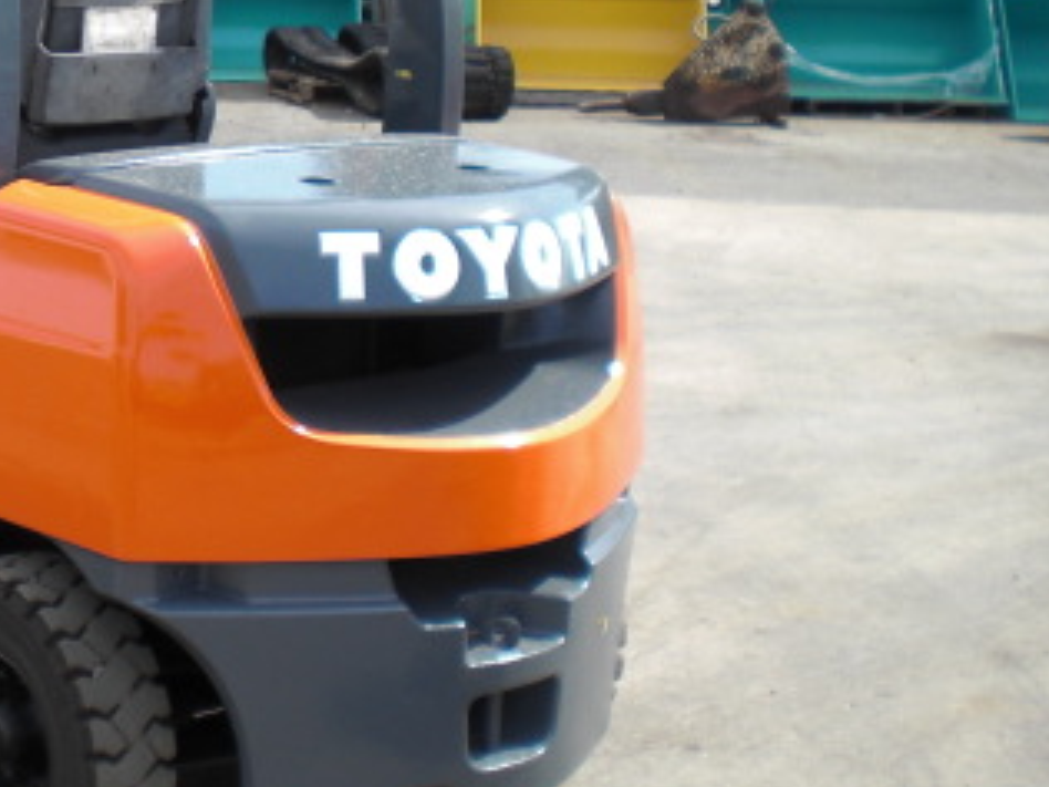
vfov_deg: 19.0
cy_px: 199
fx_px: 2333
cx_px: 27
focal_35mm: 77
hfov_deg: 24.3
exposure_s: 1/400
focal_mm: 6.3
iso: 64
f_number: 3.1
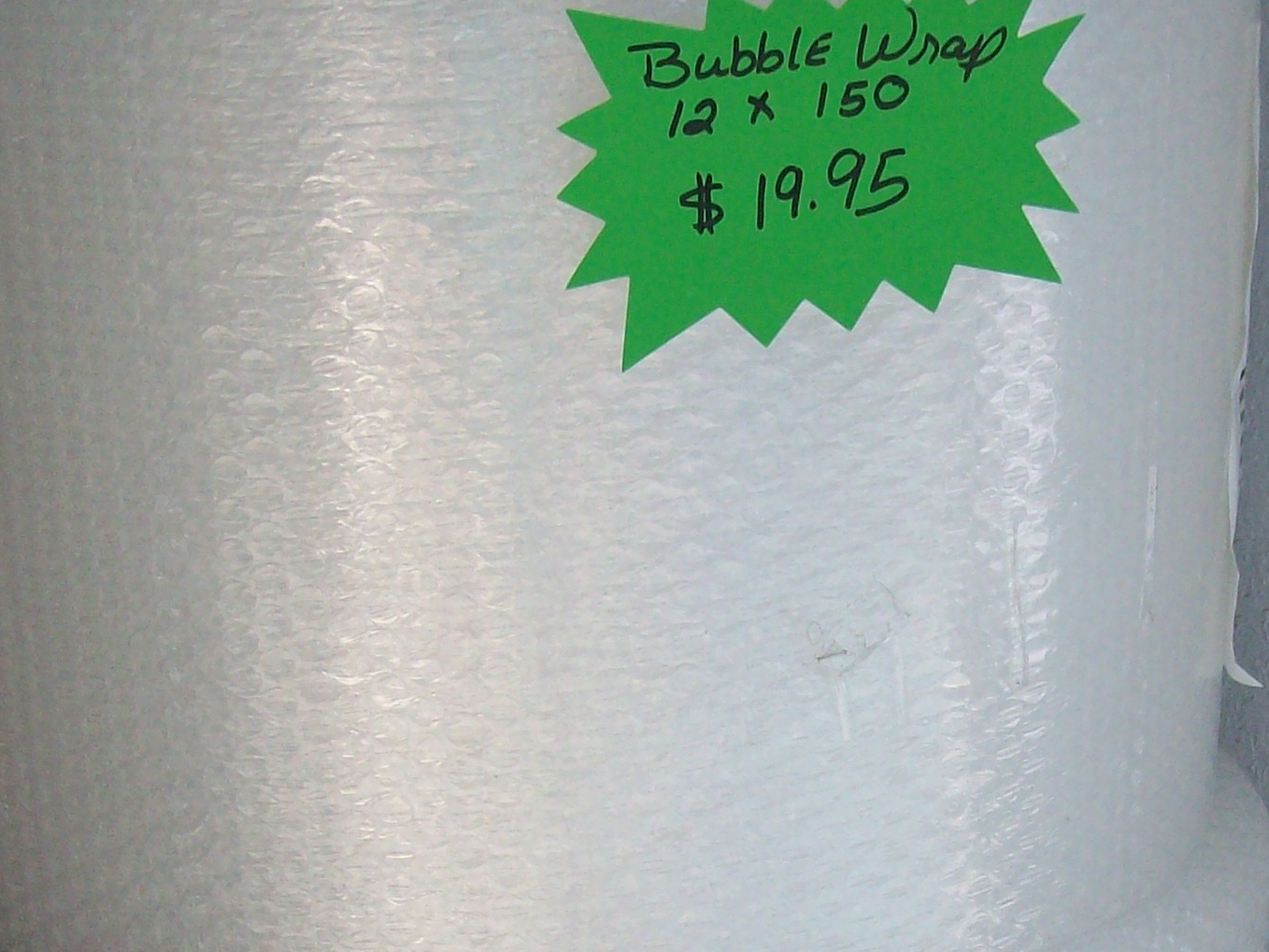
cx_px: 804
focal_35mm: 81
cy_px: 859
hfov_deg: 24.0
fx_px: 2970
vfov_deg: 17.9
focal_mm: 6
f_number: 2.7
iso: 80
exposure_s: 1/163
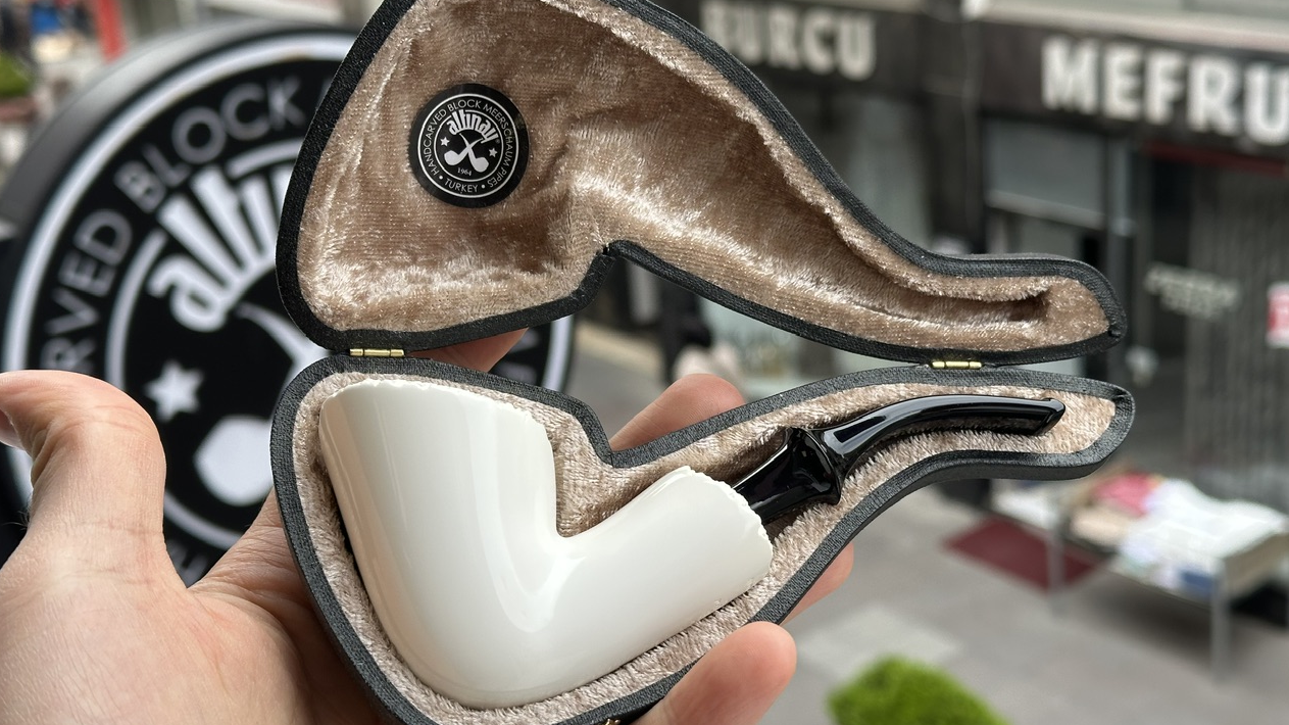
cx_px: 648
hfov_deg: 39.2
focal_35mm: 53
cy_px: 331
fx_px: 1811
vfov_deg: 22.6
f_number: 1.78
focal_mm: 6.86
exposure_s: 1/887
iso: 64
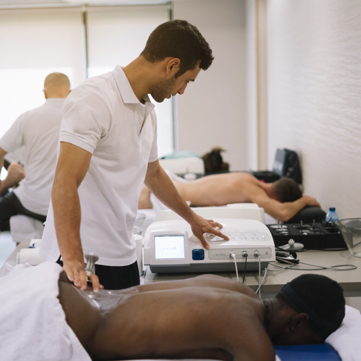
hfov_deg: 26.9
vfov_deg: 26.9
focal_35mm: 64
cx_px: 173
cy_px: 181
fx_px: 755
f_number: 1.8
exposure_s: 1/400
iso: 1250
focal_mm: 50
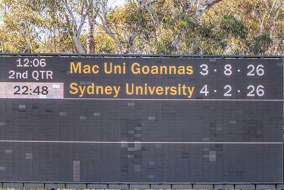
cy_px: 90
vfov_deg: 3.0
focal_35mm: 466
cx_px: 157
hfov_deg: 4.4
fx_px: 3674
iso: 800
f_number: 4
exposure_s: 1/1600
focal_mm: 420
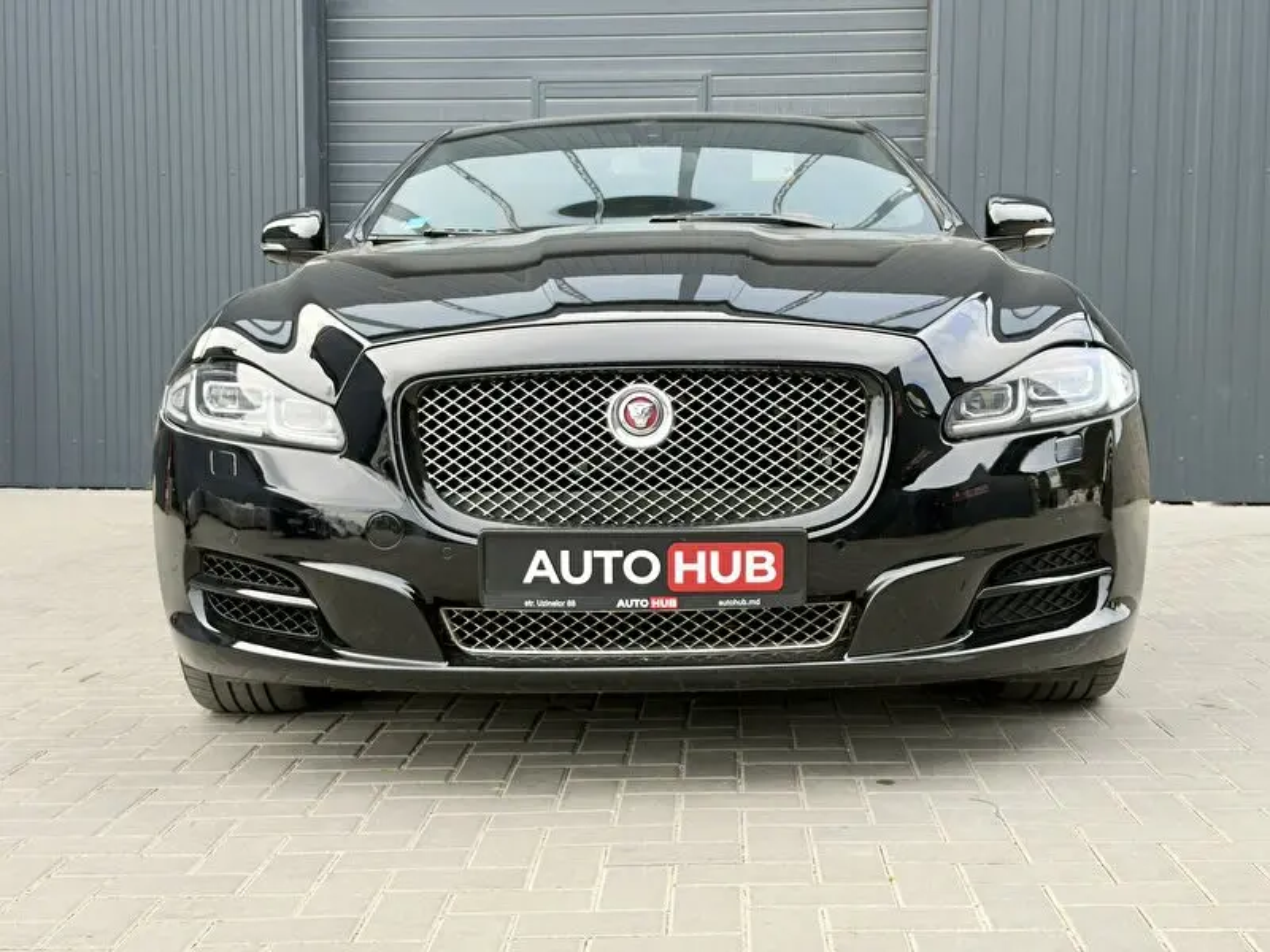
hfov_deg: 39.7
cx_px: 635
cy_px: 476
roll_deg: -0.6
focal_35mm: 48
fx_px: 1761
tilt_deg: -3.9
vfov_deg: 30.3
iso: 64
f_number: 1.78
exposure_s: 1/490
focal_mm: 6.76
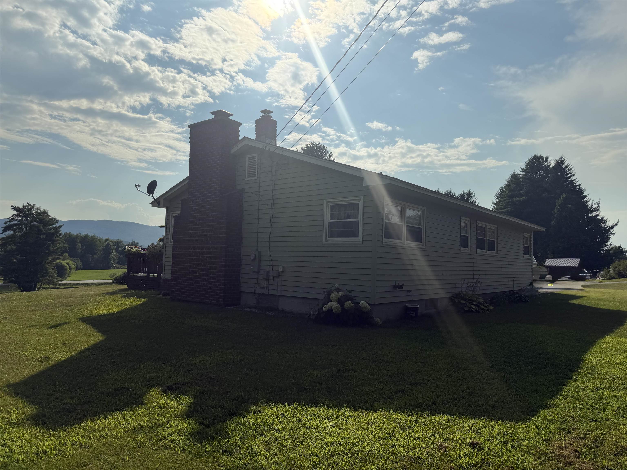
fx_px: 435
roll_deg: -0.2
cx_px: 314
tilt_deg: +1.6
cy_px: 235
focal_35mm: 24
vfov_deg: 56.8
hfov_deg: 71.6
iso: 80
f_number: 1.78
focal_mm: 6.76
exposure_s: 1/17544
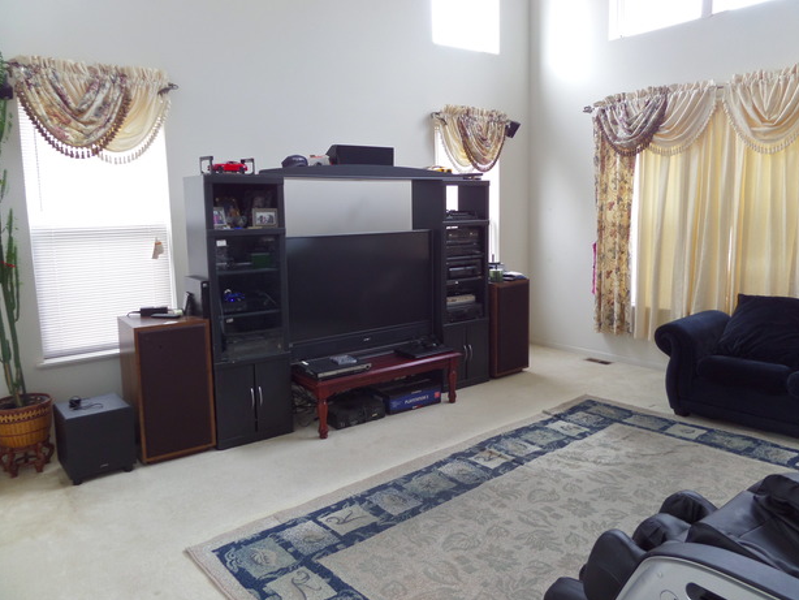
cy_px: 292
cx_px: 411
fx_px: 577
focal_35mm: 25
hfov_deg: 69.4
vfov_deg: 54.9
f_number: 3.2
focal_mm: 4
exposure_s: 1/30
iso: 160
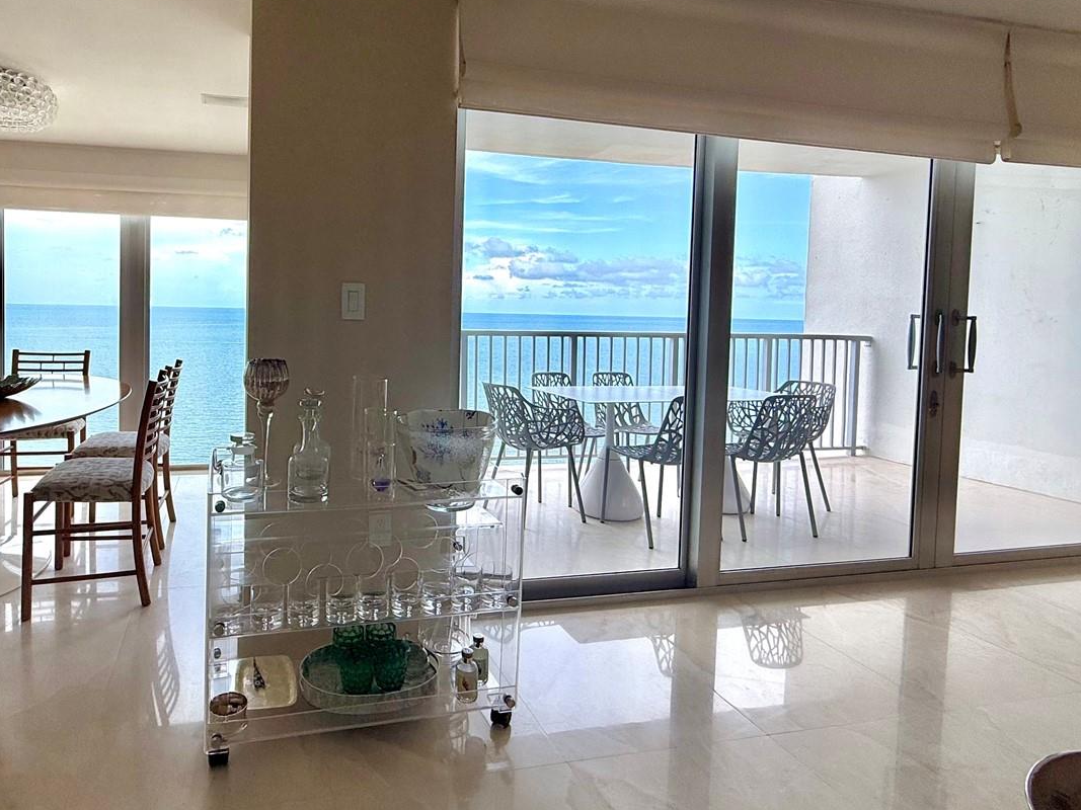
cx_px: 385
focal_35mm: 21
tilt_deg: -2.0
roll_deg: -1.6
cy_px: 333
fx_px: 656
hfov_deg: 77.1
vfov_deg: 63.0
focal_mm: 2.22
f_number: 2.2
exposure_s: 1/349
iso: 50
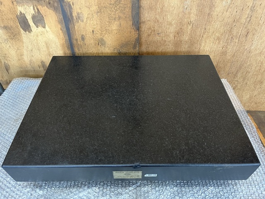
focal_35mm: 26
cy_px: 100
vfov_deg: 53.1
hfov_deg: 67.3
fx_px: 199
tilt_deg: -47.5
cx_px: 132
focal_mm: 5.1
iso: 250
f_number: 1.6
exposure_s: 1/60
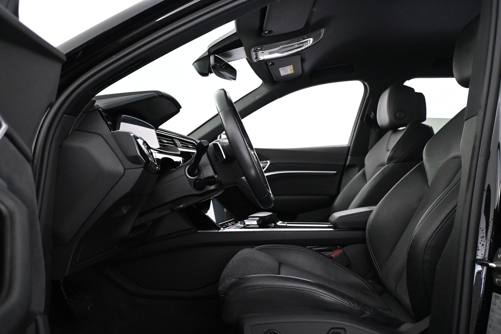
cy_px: 167
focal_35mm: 30
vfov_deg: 43.6
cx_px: 250
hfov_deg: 61.9
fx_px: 417
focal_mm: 20
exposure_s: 1/60
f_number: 3.8
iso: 4000
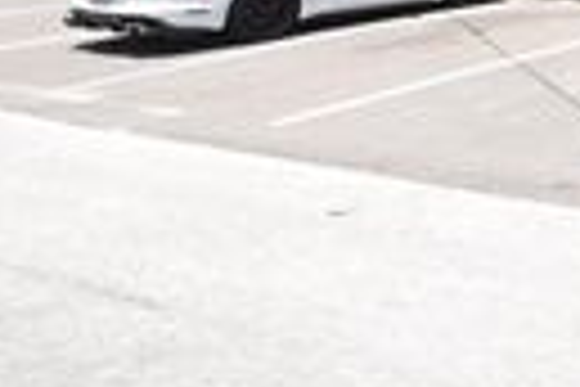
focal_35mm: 58
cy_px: -245
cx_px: 832
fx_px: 934
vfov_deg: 19.4
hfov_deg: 26.6
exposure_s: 1/4000
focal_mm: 10
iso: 800
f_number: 3.5
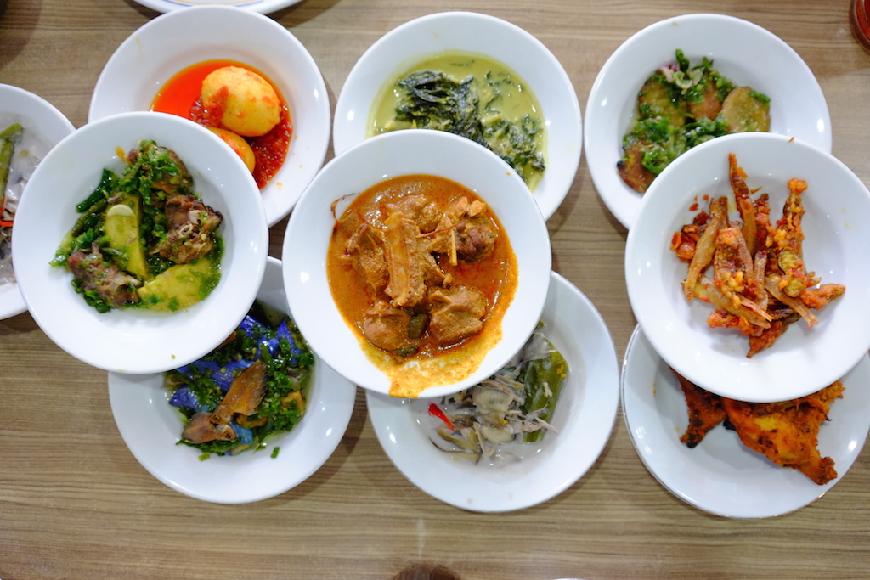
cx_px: 435
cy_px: 290
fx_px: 725
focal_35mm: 30
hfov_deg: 61.9
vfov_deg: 43.6
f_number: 3.6
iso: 1000
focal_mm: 20.1
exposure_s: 1/60
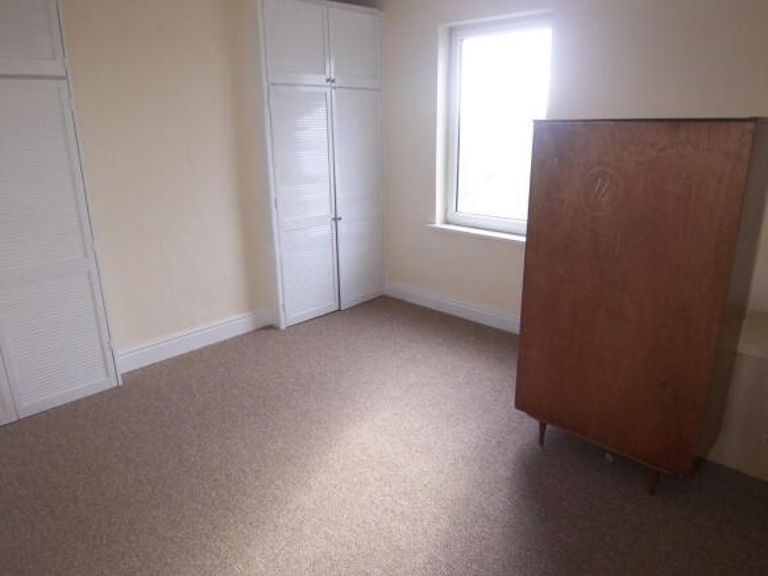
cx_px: 384
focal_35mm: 23
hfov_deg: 73.9
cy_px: 288
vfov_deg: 58.9
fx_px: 510
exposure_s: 1/40
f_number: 2.8
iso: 64
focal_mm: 3.8
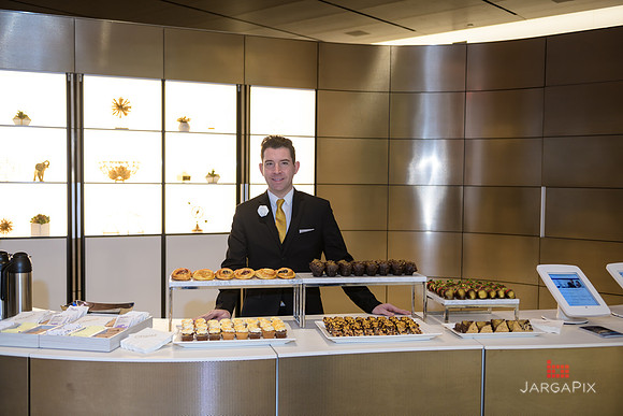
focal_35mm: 38
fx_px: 658
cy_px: 208
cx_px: 312
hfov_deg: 50.7
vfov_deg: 35.1
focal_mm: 38
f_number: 3.2
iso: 400
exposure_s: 1/125
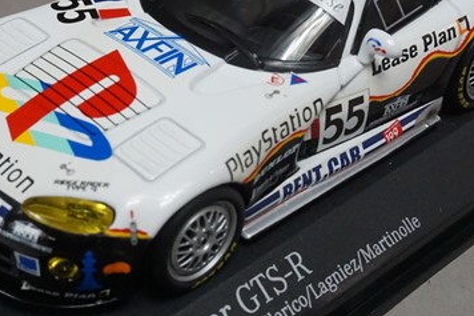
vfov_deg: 16.7
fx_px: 1066
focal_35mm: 81
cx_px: 228
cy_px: 73
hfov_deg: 25.1
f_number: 14
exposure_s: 1/25
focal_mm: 30
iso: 3200
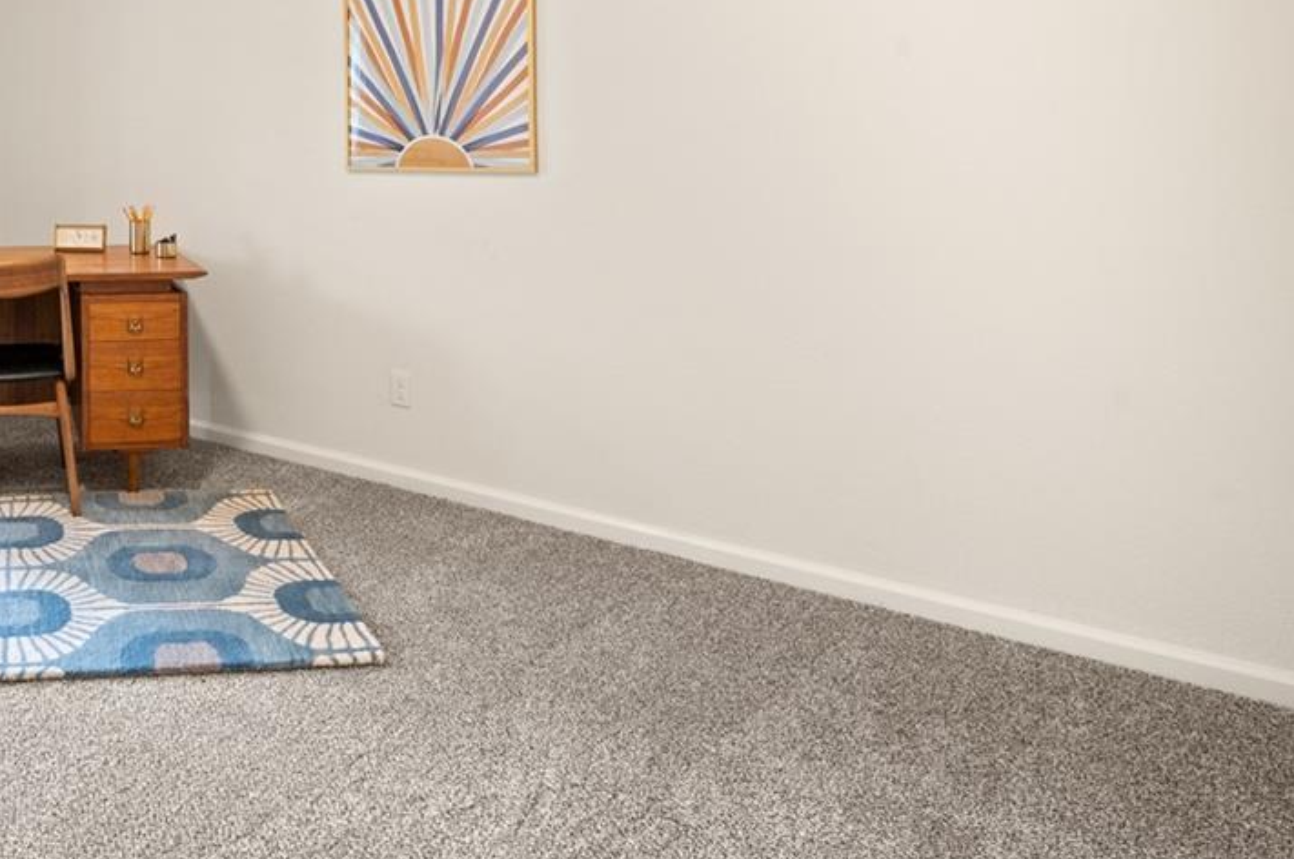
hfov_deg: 55.8
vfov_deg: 45.3
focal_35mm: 27
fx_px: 969
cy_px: 165
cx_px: 71
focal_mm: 12
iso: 400
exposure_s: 1/1.25
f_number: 11
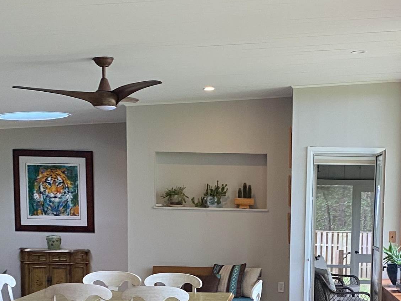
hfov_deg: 27.2
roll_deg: -1.3
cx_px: 273
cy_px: 317
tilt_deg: -6.8
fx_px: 823
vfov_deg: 20.0
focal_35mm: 71
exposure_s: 1/60
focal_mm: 4.25
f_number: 1.8
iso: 125
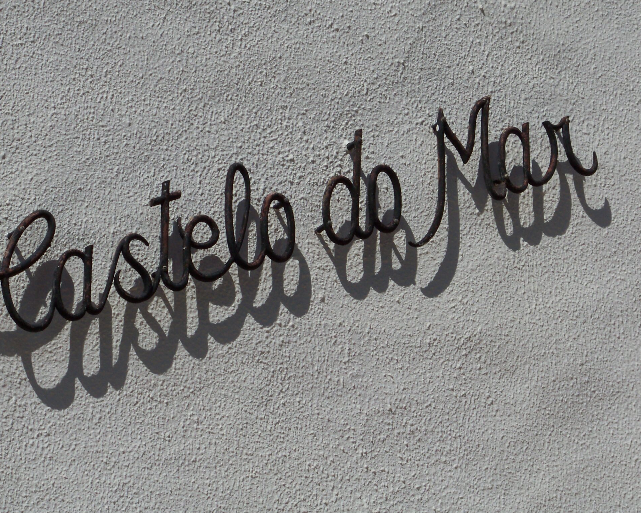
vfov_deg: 6.4
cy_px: 222
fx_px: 4553
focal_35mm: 240
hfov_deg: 8.1
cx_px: 287
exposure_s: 1/800
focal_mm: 29.3
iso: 66
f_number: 7.1
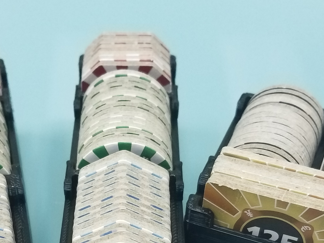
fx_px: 562
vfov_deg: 23.7
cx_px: 133
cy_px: 226
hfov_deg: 32.1
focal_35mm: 60
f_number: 1.7
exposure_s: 1/60
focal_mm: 4.2
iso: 500
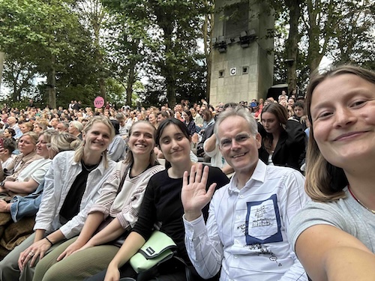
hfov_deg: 73.9
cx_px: 188
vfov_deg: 58.9
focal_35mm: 23
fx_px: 249
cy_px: 140
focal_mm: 2.69
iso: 80
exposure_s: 1/79
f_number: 1.9
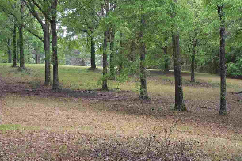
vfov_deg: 21.2
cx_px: 120
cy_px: 81
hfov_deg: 31.4
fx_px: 430
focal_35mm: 64
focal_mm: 11
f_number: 4.3
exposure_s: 1/50
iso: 125
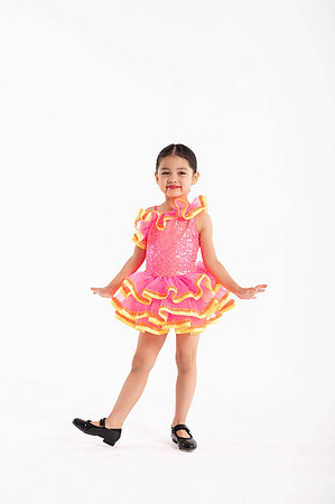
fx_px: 839
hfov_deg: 22.6
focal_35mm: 60
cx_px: 168
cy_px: 252
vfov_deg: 33.4
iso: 400
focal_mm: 60
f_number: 8
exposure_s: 1/200
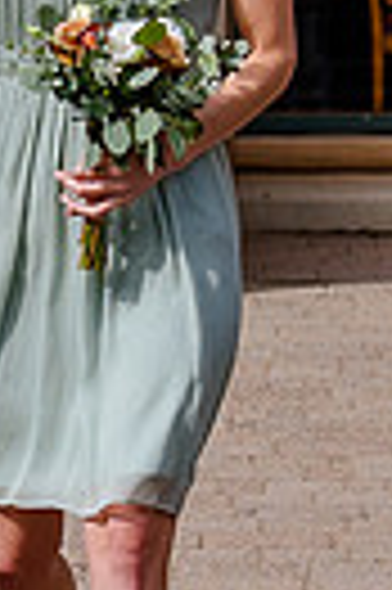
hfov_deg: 3.6
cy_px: -62
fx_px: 6272
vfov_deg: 5.4
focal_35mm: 383
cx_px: -207
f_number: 4.5
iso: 200
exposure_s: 1/1000
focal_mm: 38
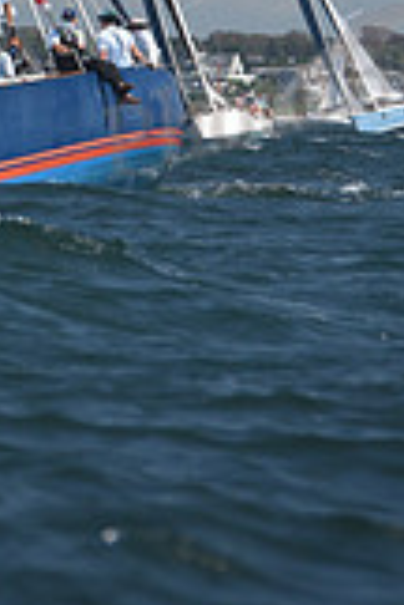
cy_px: -437
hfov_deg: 2.1
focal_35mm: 646
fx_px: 10873
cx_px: -92
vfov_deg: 3.2
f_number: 5
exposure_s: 1/1000
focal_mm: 180
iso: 250
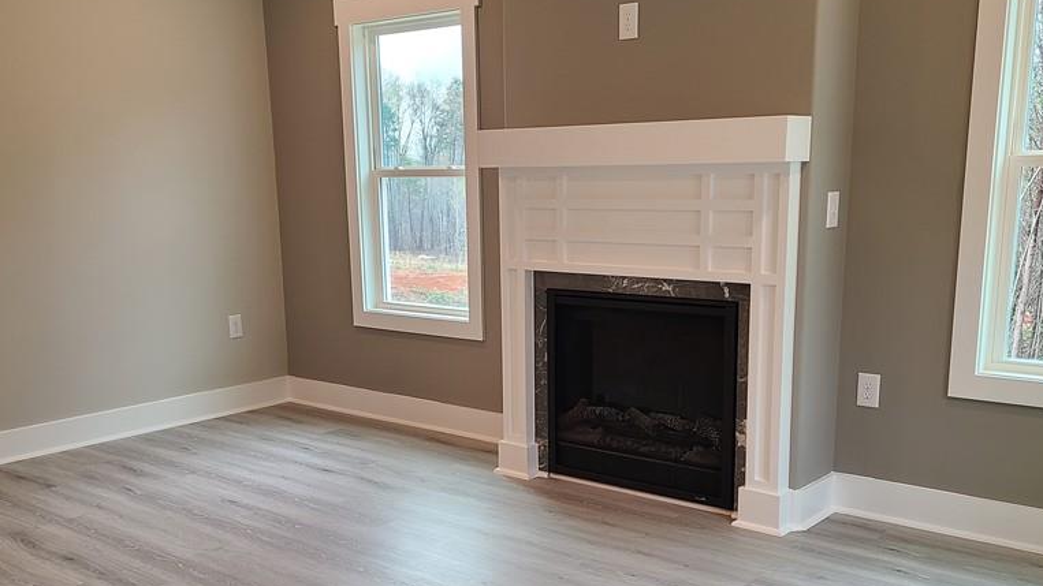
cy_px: 396
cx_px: 514
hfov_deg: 52.8
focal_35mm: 38
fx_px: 1051
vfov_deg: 30.9
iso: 50
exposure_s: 1/60
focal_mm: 5.4
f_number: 1.8
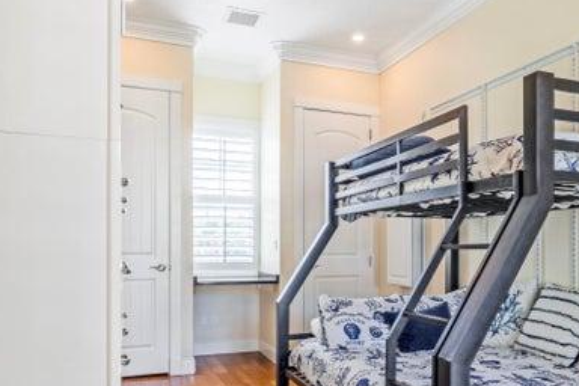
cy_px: 258
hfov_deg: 60.0
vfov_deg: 41.8
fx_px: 498
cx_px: 341
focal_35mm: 31
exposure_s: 1/125
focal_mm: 11
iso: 250
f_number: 9
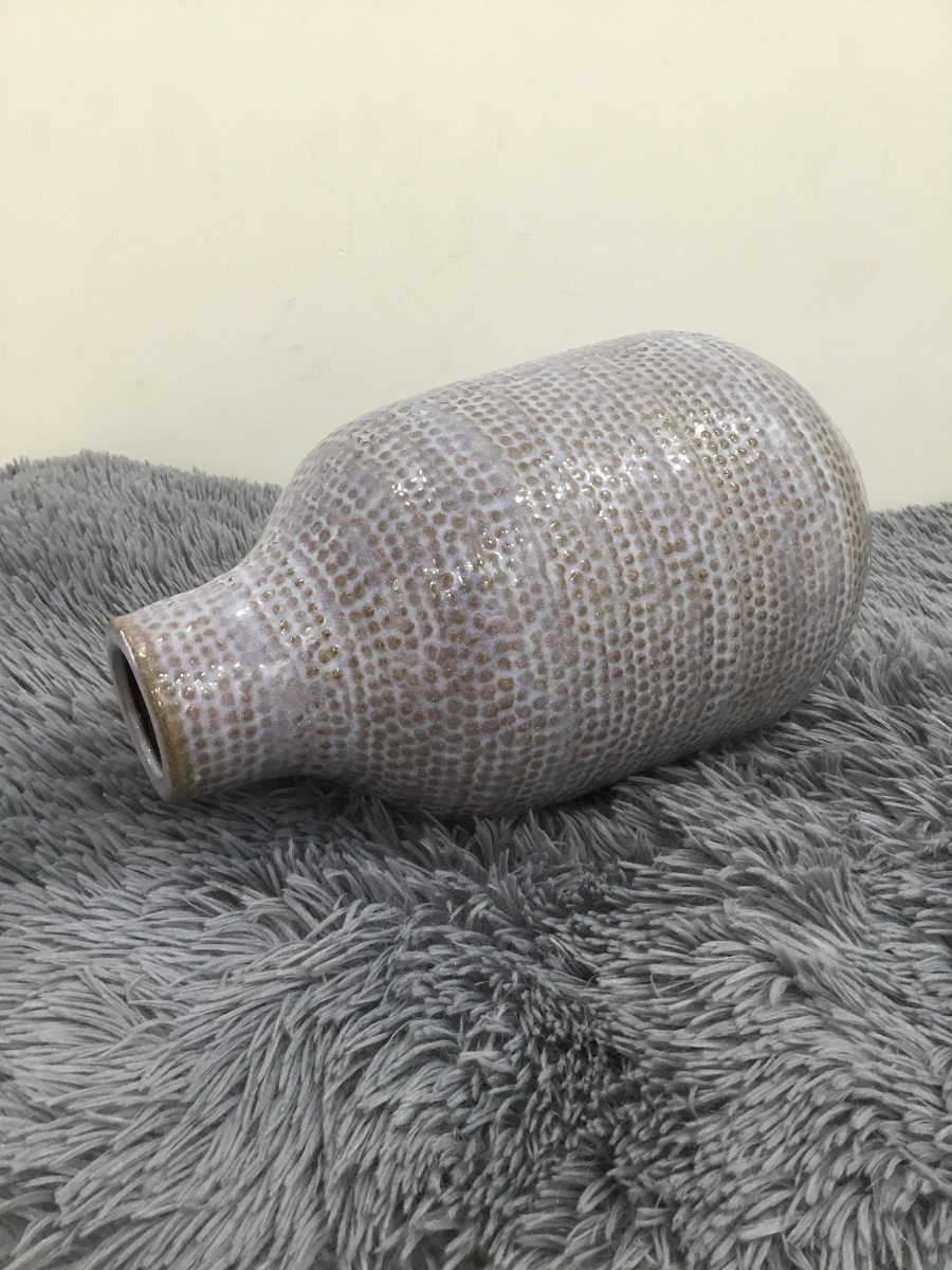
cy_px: 635
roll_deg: -0.2
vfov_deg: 58.4
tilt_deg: -26.4
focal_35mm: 31
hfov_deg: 45.4
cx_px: 476
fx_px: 1137
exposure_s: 1/33
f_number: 2.4
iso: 100
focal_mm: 3.3
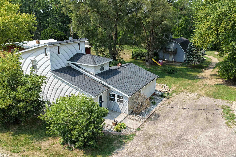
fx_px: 184
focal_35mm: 28
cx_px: 118
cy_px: 78
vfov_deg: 46.4
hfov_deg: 65.5
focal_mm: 14.45
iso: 100
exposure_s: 1/500
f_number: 2.8
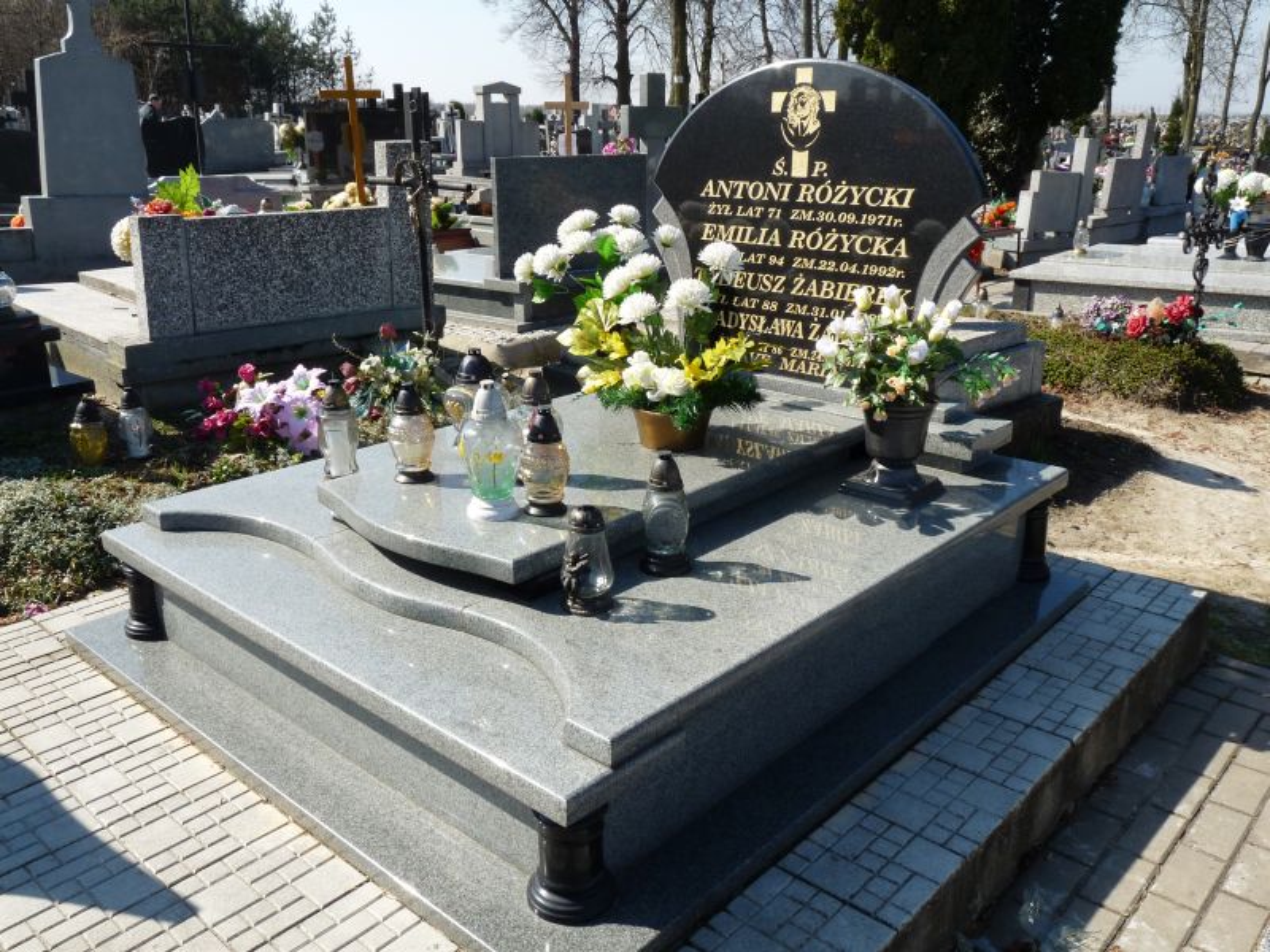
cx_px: 635
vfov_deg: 48.2
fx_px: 1064
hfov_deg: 61.7
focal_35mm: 29
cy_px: 476
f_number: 5.6
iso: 100
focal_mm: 5.2
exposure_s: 1/250
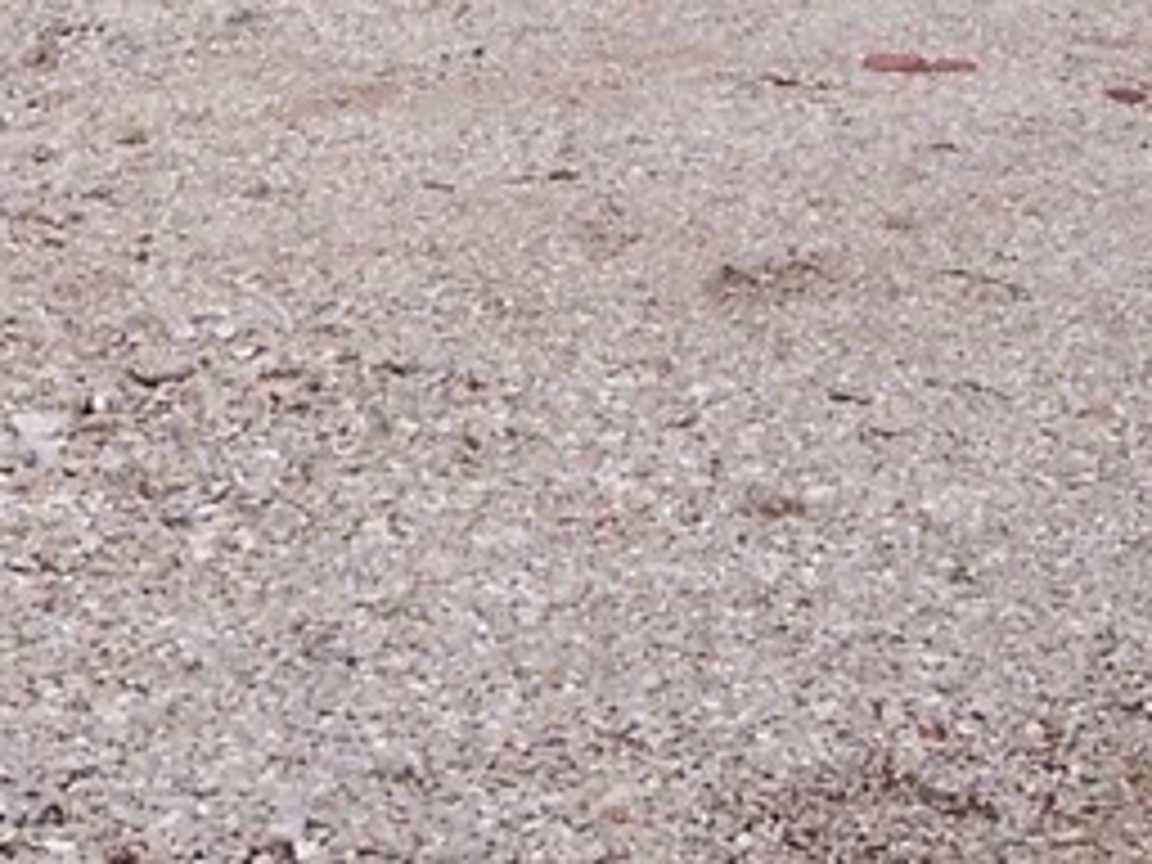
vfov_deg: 9.7
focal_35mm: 152
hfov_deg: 12.9
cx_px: 198
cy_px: 234
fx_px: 5058
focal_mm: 8
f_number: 4.8
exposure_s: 1/1000
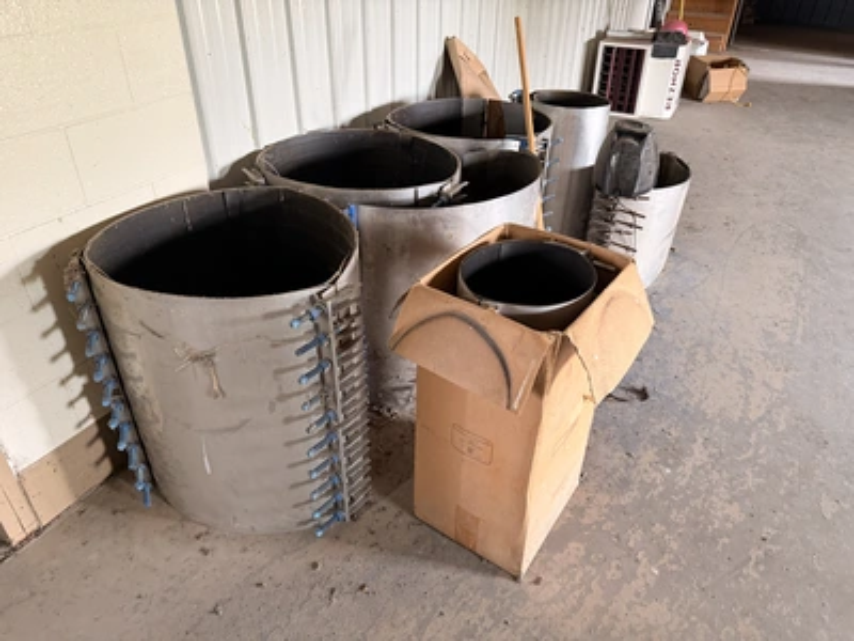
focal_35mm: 24
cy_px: 320
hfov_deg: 71.6
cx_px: 427
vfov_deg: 56.8
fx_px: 592
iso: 320
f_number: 1.78
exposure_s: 1/60
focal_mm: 6.76
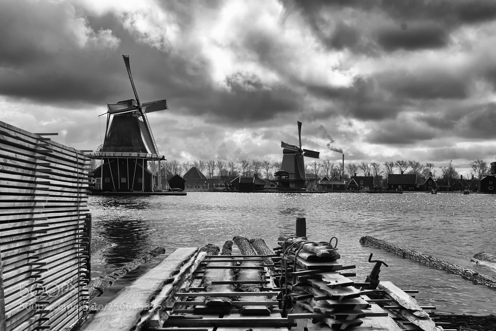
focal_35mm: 46
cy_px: 166
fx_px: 640
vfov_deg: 28.9
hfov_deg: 42.3
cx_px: 248
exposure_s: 1/250
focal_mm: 31
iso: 100
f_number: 8
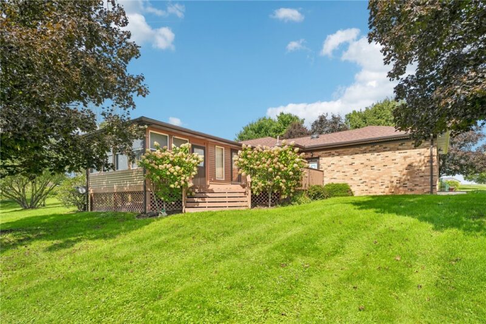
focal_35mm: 19
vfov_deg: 64.0
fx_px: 259
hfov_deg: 86.3
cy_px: 162
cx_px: 243
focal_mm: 19.2
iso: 400
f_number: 8
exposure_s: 1/1000
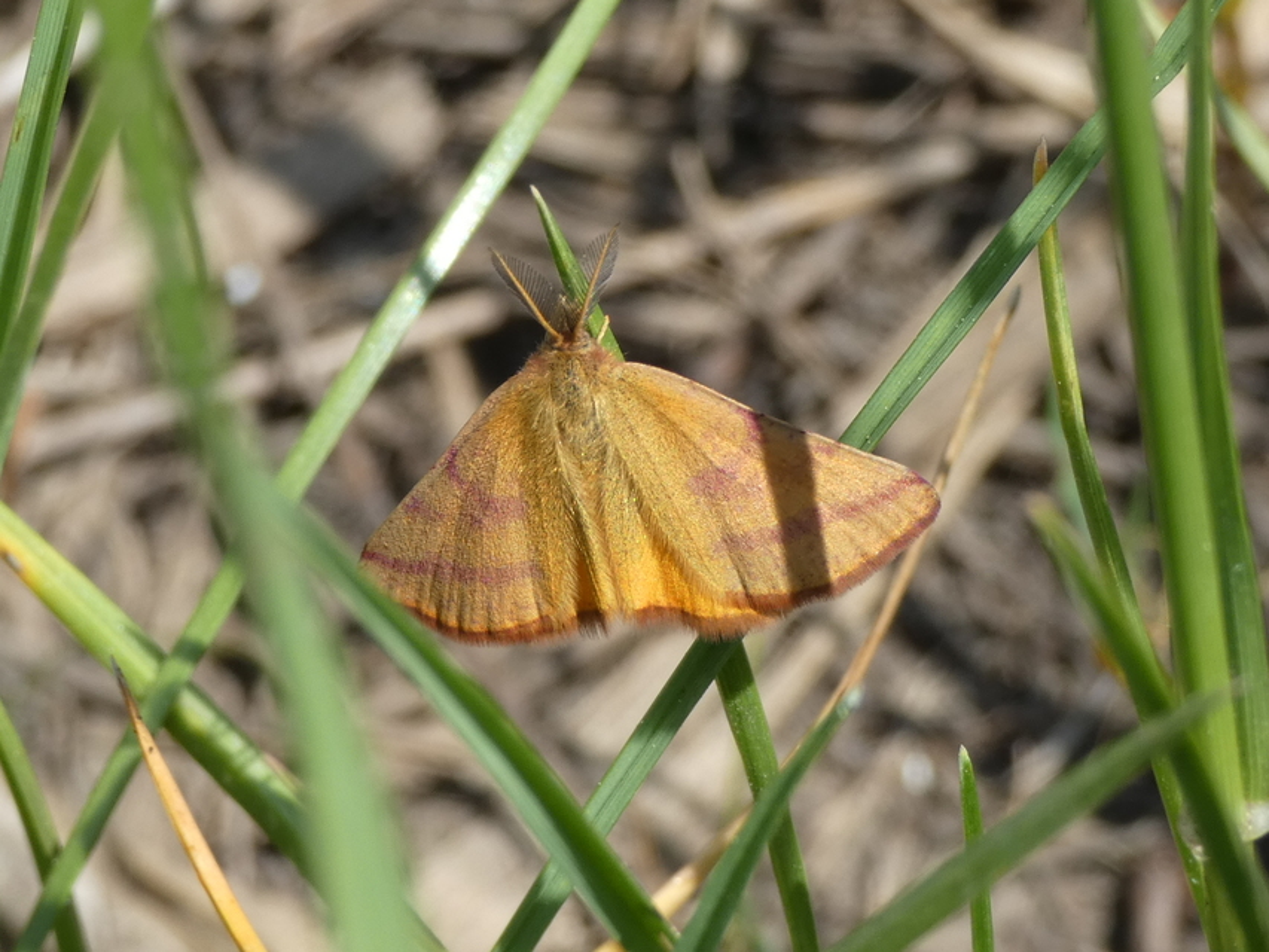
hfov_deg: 14.9
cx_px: 634
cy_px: 476
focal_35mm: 132
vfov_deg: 11.2
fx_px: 4840
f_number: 5.2
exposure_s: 1/125
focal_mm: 23.7
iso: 80
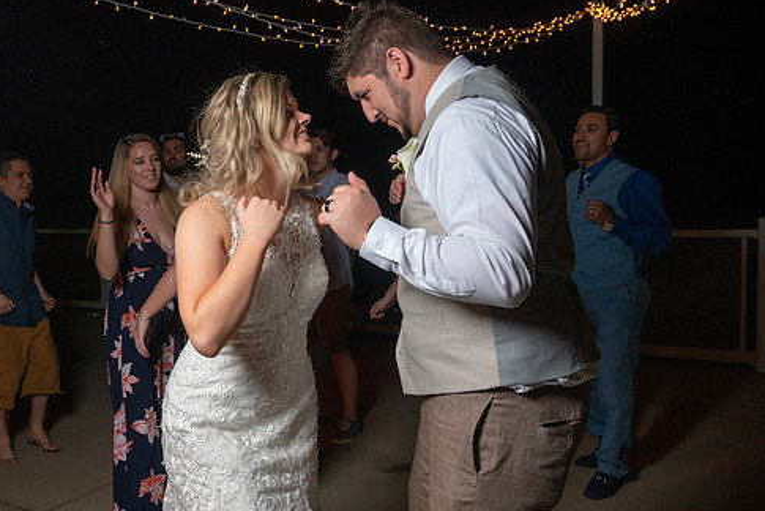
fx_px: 723
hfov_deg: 55.1
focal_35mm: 34
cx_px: 283
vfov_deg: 38.9
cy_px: 248
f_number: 5.6
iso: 2000
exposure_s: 1/250
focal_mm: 22
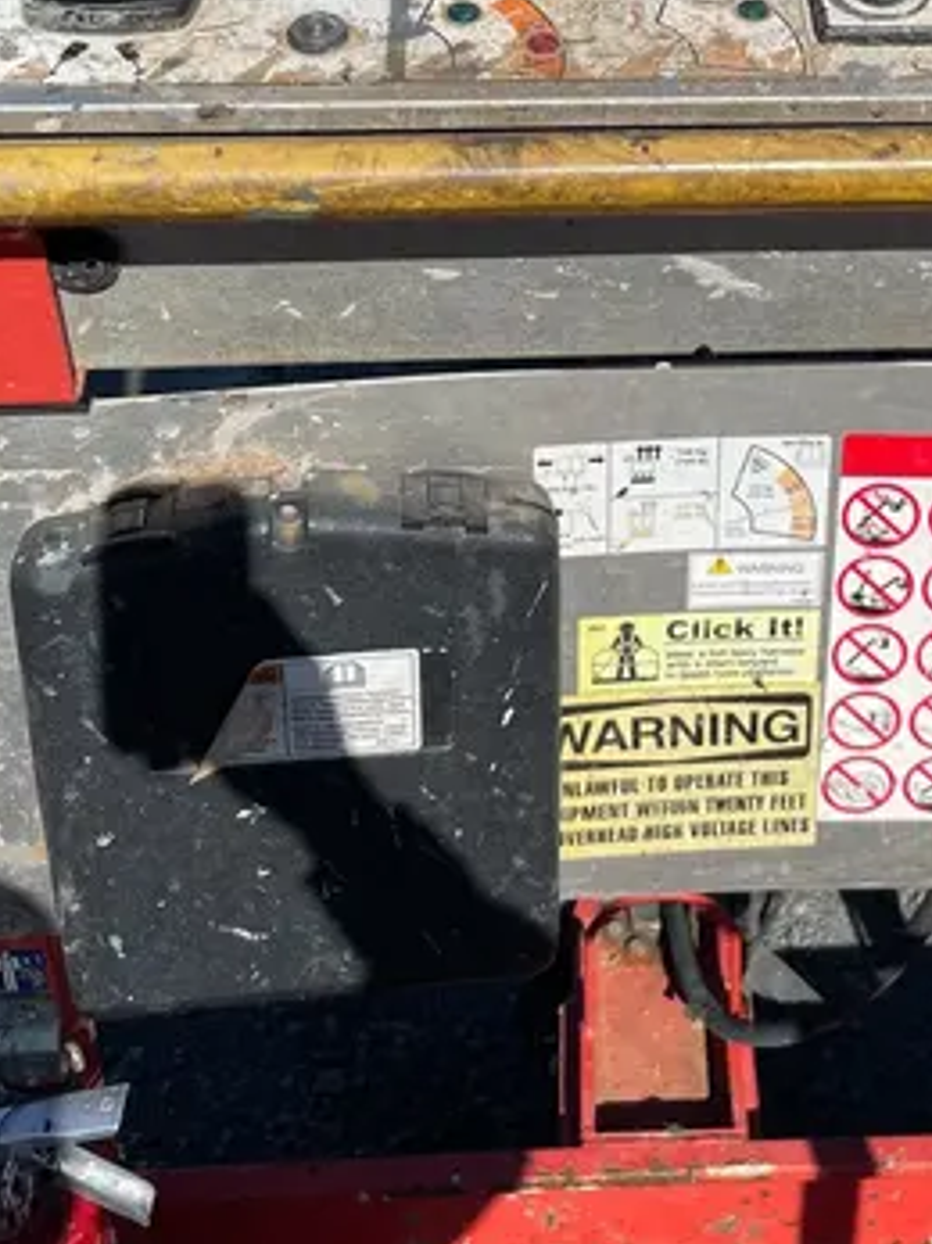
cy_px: 138
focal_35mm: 55
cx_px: 717
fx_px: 1976
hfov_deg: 26.2
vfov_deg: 33.2
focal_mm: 4.2
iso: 32
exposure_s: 1/5556
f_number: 1.6
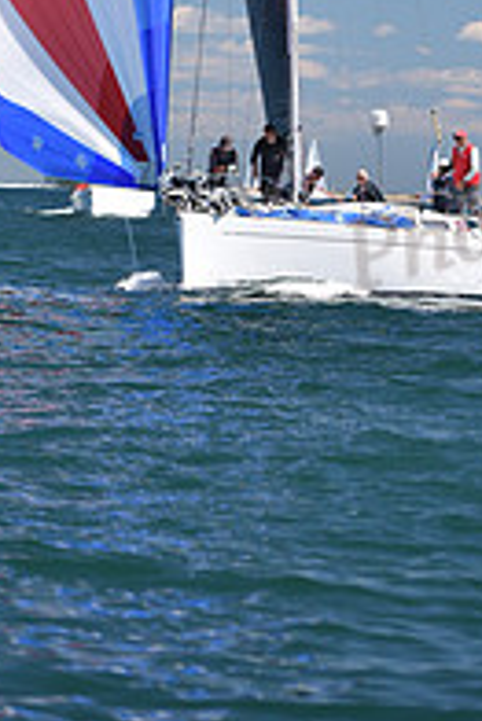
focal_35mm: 369
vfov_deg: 5.5
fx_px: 7397
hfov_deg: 3.7
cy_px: -316
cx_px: 156
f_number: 4
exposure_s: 1/800
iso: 250
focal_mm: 125
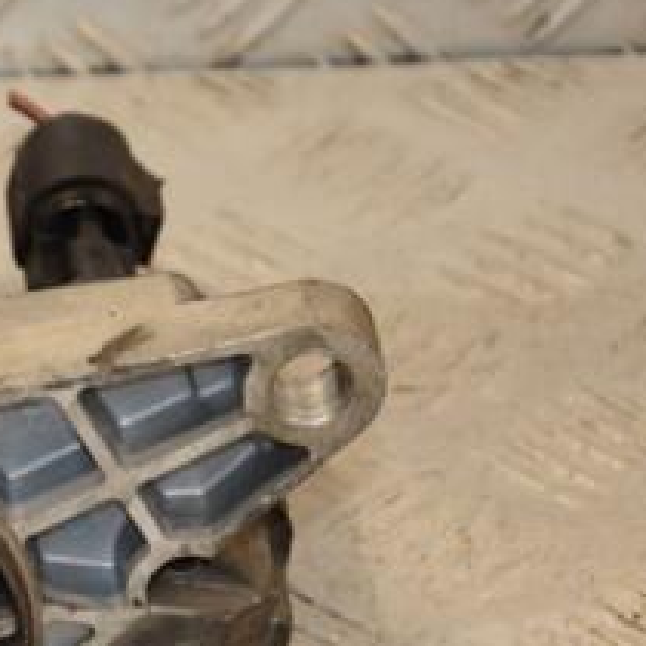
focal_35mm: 292
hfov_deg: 6.0
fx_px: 6165
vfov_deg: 6.0
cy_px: 446
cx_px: -83
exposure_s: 1/160
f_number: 5.3
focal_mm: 80
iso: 800
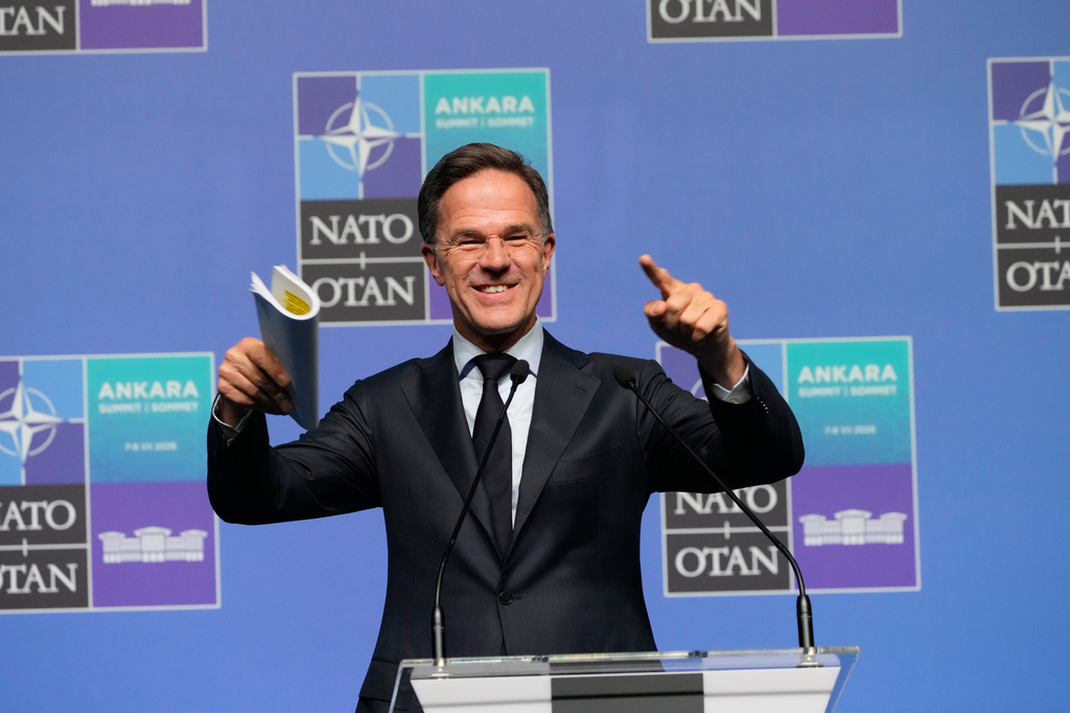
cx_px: 535
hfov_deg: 9.3
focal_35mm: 221
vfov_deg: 6.2
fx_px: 6566
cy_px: 356
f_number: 8
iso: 5000
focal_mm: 221
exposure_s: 1/320
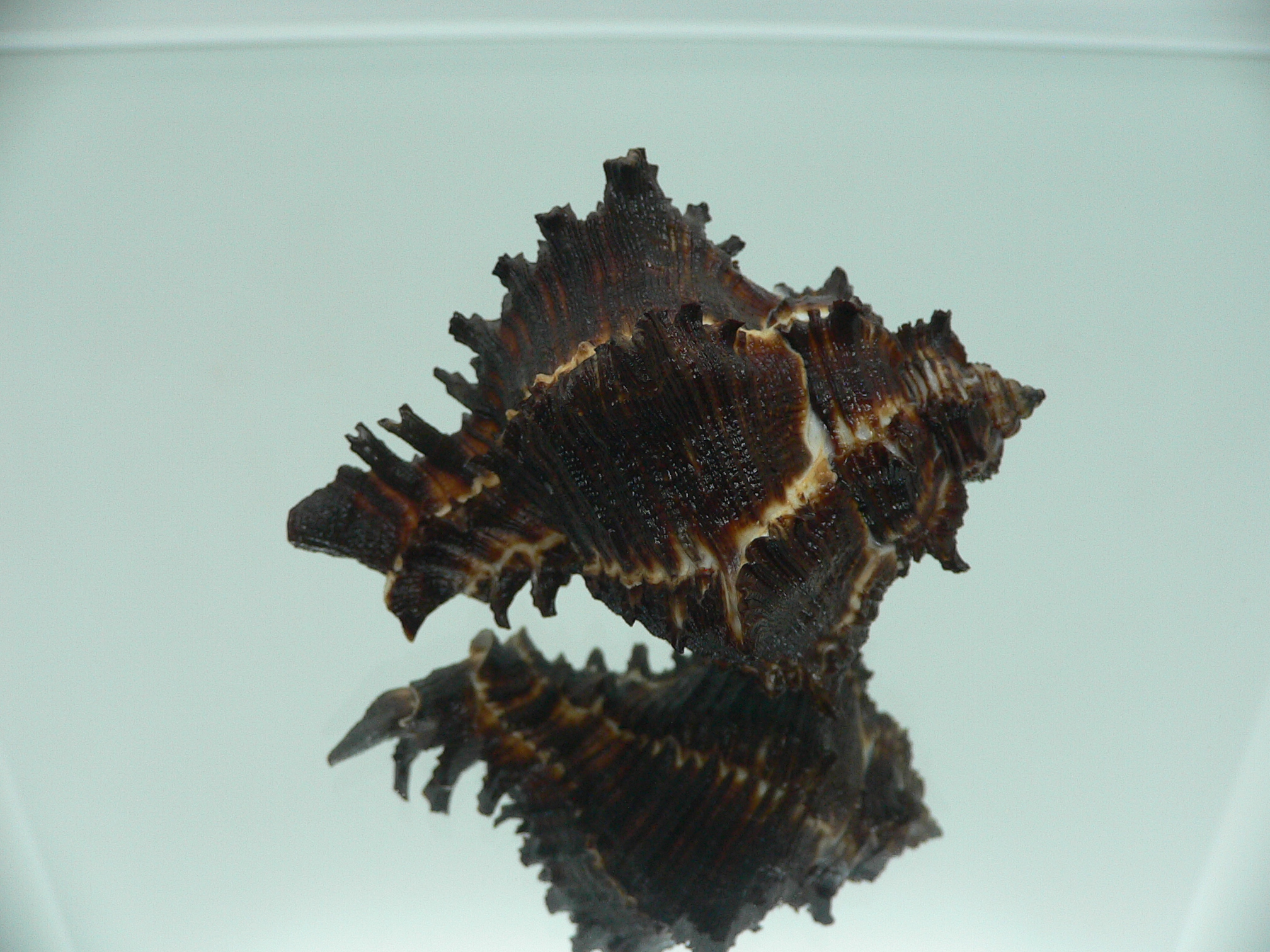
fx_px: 1284
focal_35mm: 35
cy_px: 476
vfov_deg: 40.7
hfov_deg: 52.6
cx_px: 635
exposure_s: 1/60
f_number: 2.8
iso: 150
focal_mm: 4.6
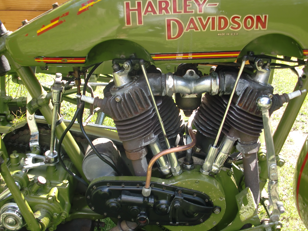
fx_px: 374
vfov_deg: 34.3
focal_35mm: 42
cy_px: 123
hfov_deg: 44.8
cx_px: 144
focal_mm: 6.3
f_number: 2.8
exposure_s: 1/160
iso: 64
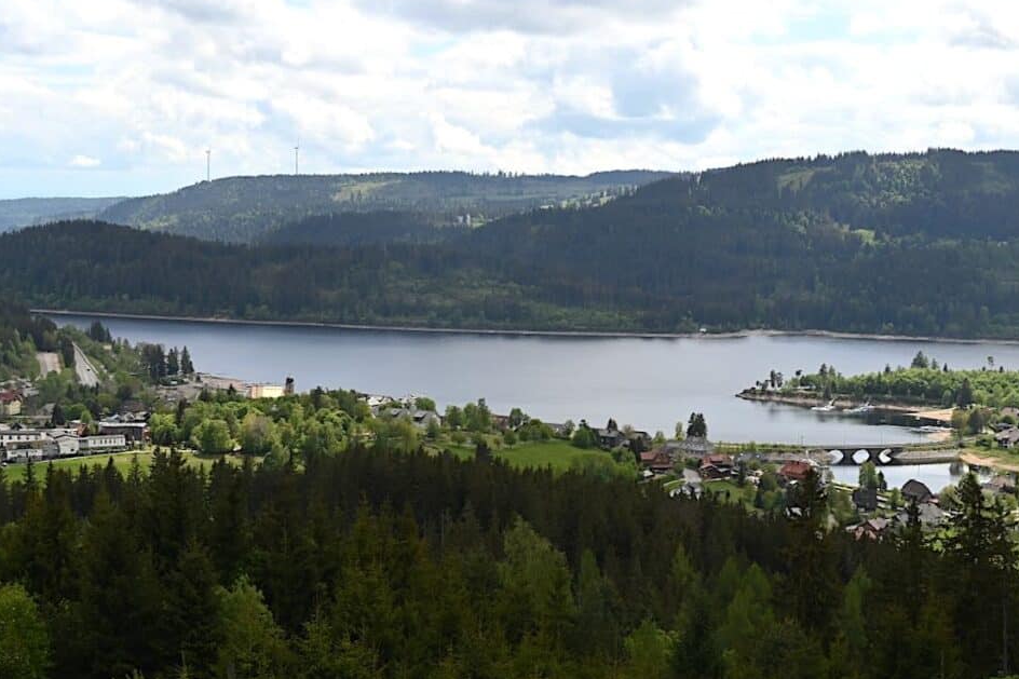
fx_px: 1443
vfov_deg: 26.5
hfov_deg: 38.9
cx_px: 548
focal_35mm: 51
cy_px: 359
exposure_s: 1/400
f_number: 7.1
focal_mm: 47
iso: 100
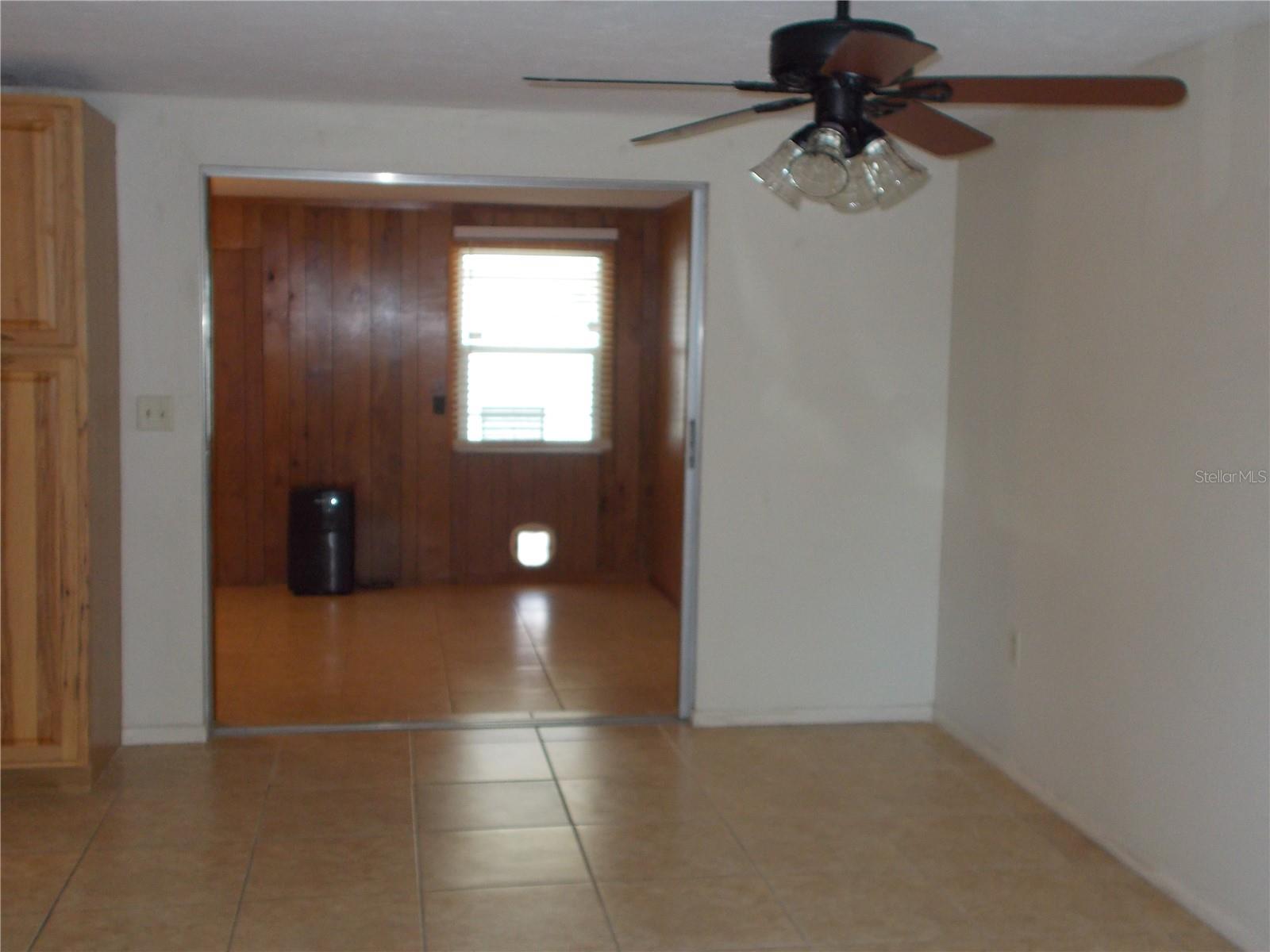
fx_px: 1431
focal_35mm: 39
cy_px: 476
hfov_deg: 47.9
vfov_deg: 36.8
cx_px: 635
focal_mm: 6.9
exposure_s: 1/30
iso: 250
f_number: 3.9
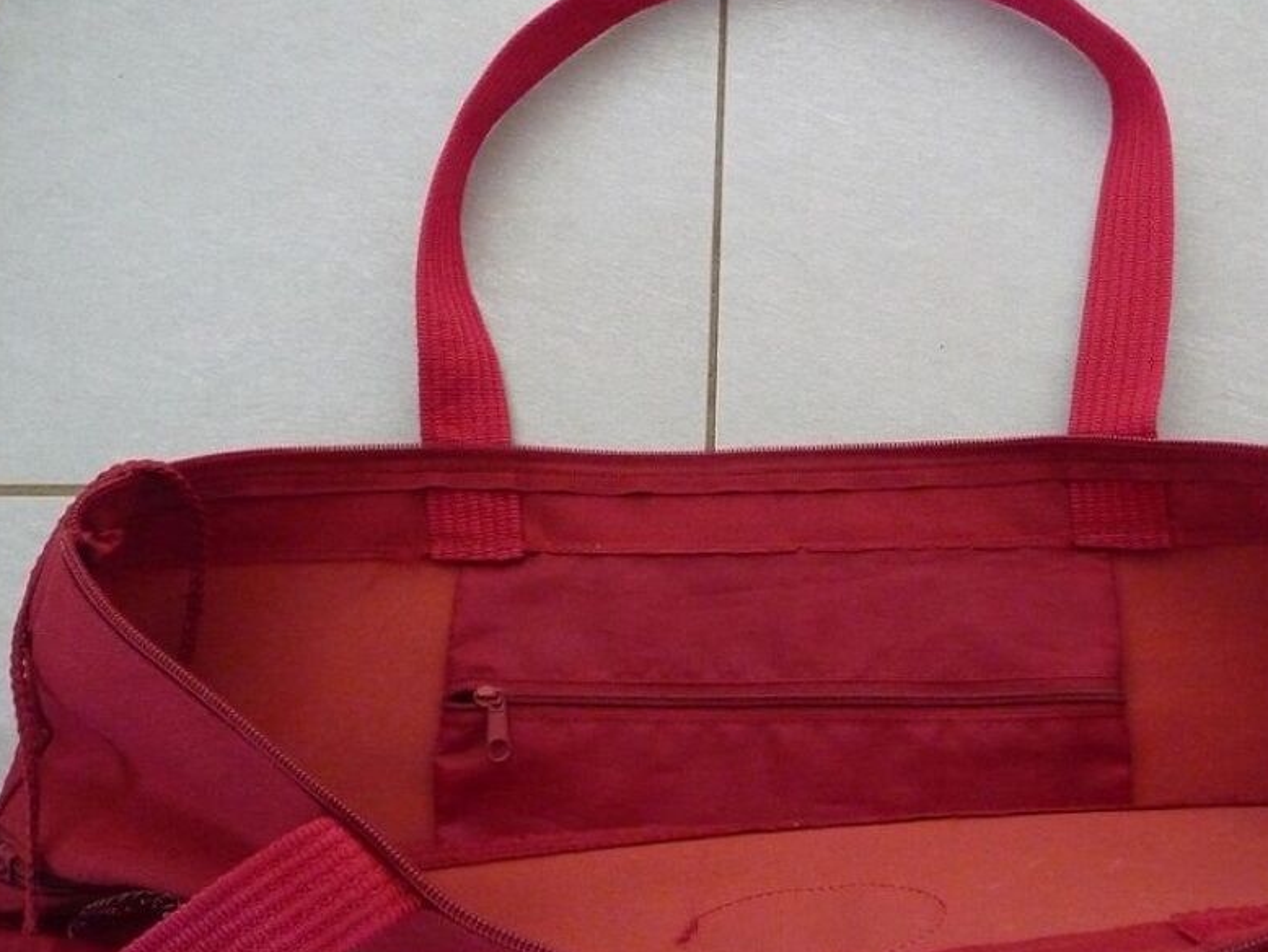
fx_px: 1319
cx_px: 797
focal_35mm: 36
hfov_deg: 50.8
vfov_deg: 39.7
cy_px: 456
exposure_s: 1/15
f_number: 3.3
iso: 800
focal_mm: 4.7
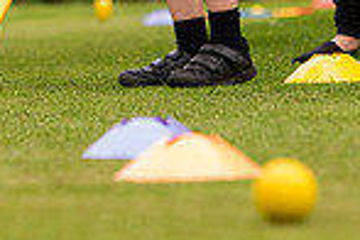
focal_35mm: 534
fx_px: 5340
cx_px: 135
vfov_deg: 2.6
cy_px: -222
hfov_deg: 3.9
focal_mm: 135
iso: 400
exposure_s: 1/640
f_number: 4.5
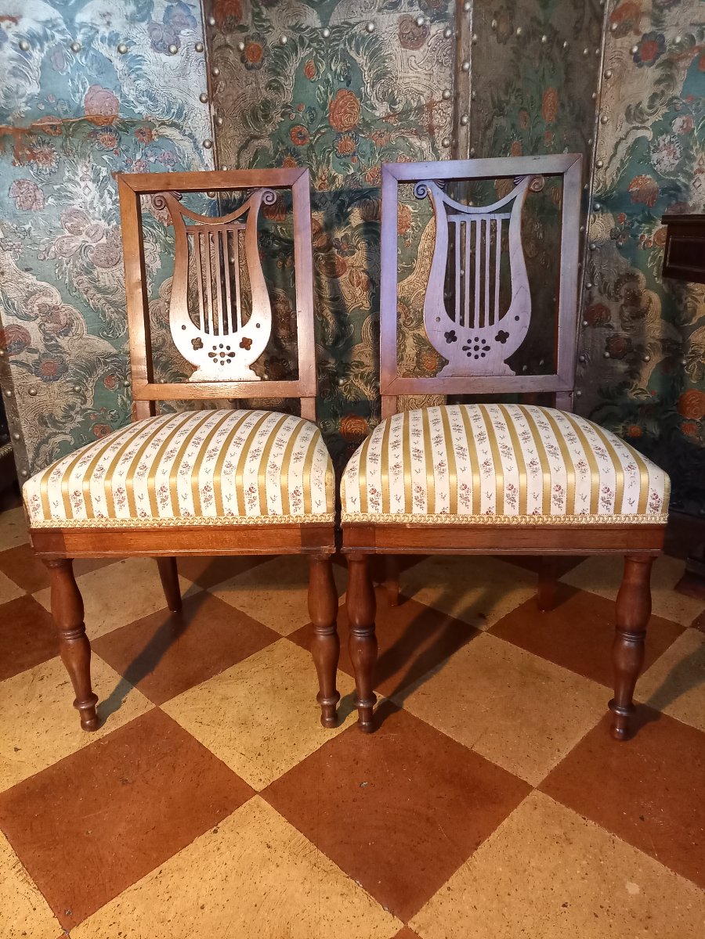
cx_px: 352
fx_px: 679
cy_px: 470
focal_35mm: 25
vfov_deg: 69.4
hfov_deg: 54.9
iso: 800
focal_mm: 4.65
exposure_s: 1/25
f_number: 1.8
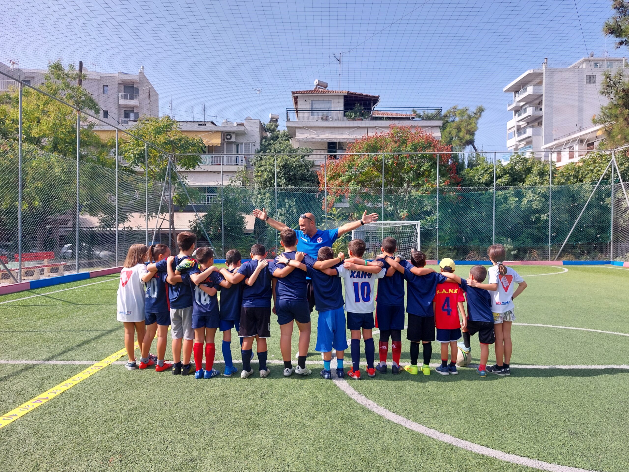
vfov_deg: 54.9
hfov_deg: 69.4
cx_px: 314
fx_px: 454
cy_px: 236
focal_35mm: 25
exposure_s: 1/441
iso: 25
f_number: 1.8
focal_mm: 5.23
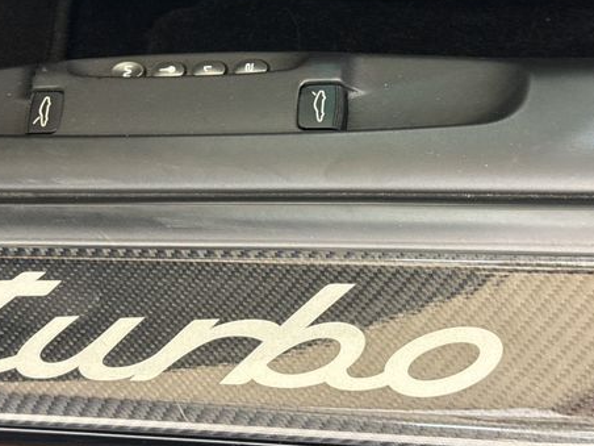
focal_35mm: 68
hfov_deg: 28.5
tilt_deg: -60.7
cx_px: 235
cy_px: 133
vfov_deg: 21.5
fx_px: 1167
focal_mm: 6.76
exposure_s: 1/30
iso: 640
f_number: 1.78
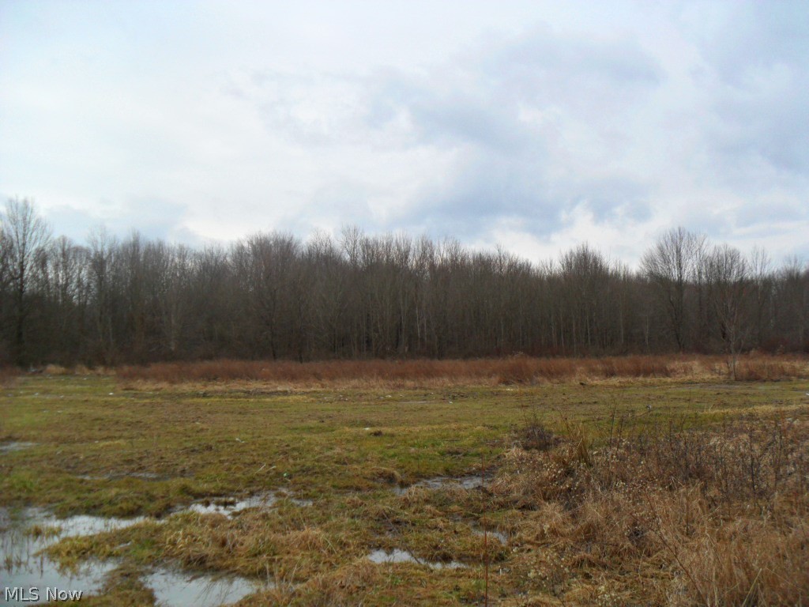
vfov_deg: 40.7
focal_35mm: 35
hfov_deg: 52.6
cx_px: 404
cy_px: 304
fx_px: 818
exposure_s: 1/500
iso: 80
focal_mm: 6.3
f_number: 3
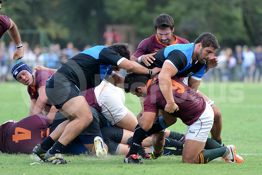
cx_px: 131
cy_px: 88
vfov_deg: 5.1
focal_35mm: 270
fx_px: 1965
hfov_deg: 7.6
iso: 1600
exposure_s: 1/500
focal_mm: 270
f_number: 4
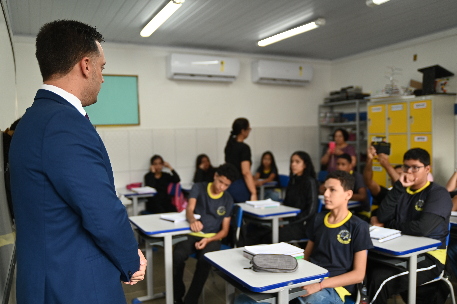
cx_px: 228
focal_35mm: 32
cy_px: 152
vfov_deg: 41.1
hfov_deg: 58.7
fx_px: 406
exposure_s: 1/160
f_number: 2.8
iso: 400
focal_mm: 32
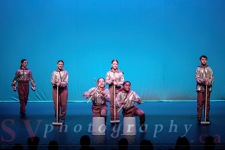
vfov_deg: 13.1
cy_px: 75
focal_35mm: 105
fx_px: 654
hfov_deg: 19.5
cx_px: 112
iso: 1600
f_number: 2.8
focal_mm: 102
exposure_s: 1/400
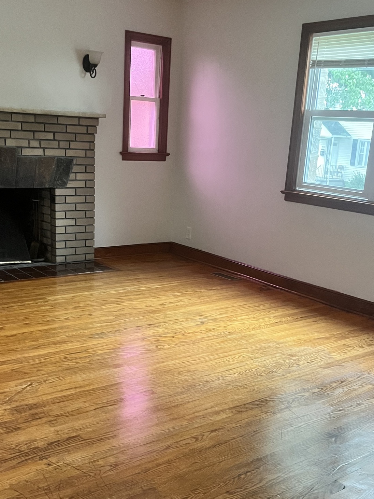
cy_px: 309
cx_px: 199
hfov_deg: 35.1
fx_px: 591
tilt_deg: -17.2
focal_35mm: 41
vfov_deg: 45.4
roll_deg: -3.2
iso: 500
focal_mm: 5.1
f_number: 1.6
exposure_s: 1/52
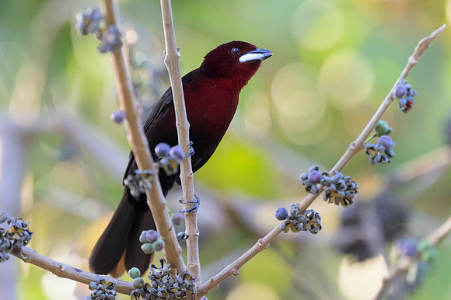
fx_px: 14416
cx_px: 256
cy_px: 97
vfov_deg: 1.2
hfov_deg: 1.8
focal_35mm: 1151
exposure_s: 1/1250
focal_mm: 560
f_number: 4
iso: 2200
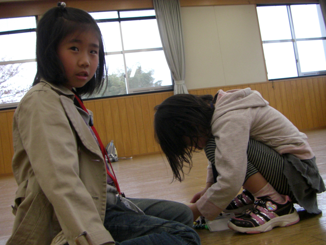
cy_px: 122
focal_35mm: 42
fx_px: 396
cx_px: 170
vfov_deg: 34.4
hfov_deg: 44.8
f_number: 3.4
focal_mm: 6.3
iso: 200
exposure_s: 1/80
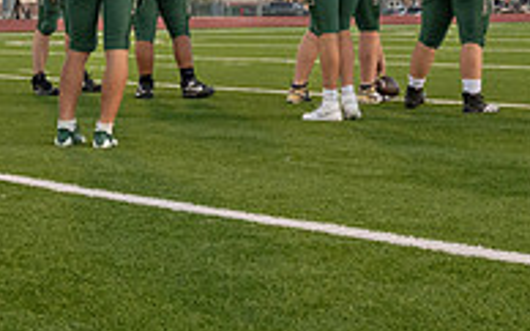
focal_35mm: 104
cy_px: -39
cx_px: 225
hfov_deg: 20.0
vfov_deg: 12.3
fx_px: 1501
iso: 1250
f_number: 2.8
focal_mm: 24
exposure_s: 1/1600
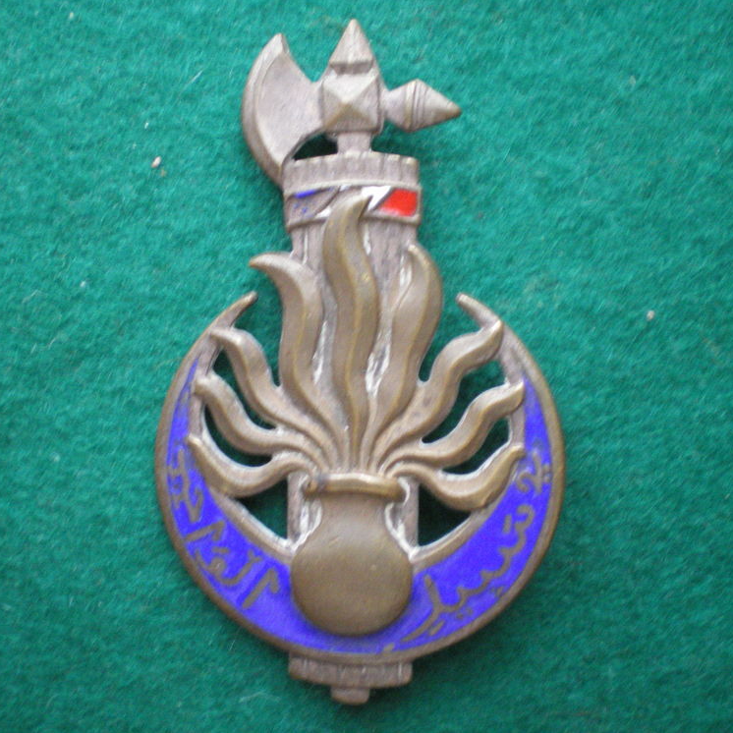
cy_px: 366
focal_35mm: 45
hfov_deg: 37.3
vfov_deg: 37.6
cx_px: 278
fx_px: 1078
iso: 400
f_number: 3.1
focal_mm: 6.3
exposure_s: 1/20
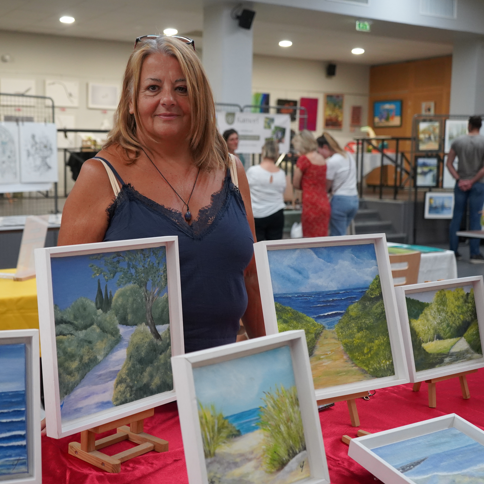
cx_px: 172
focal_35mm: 44
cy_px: 239
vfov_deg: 38.3
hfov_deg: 38.0
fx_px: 696
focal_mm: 34
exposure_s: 1/160
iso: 4000
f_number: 4
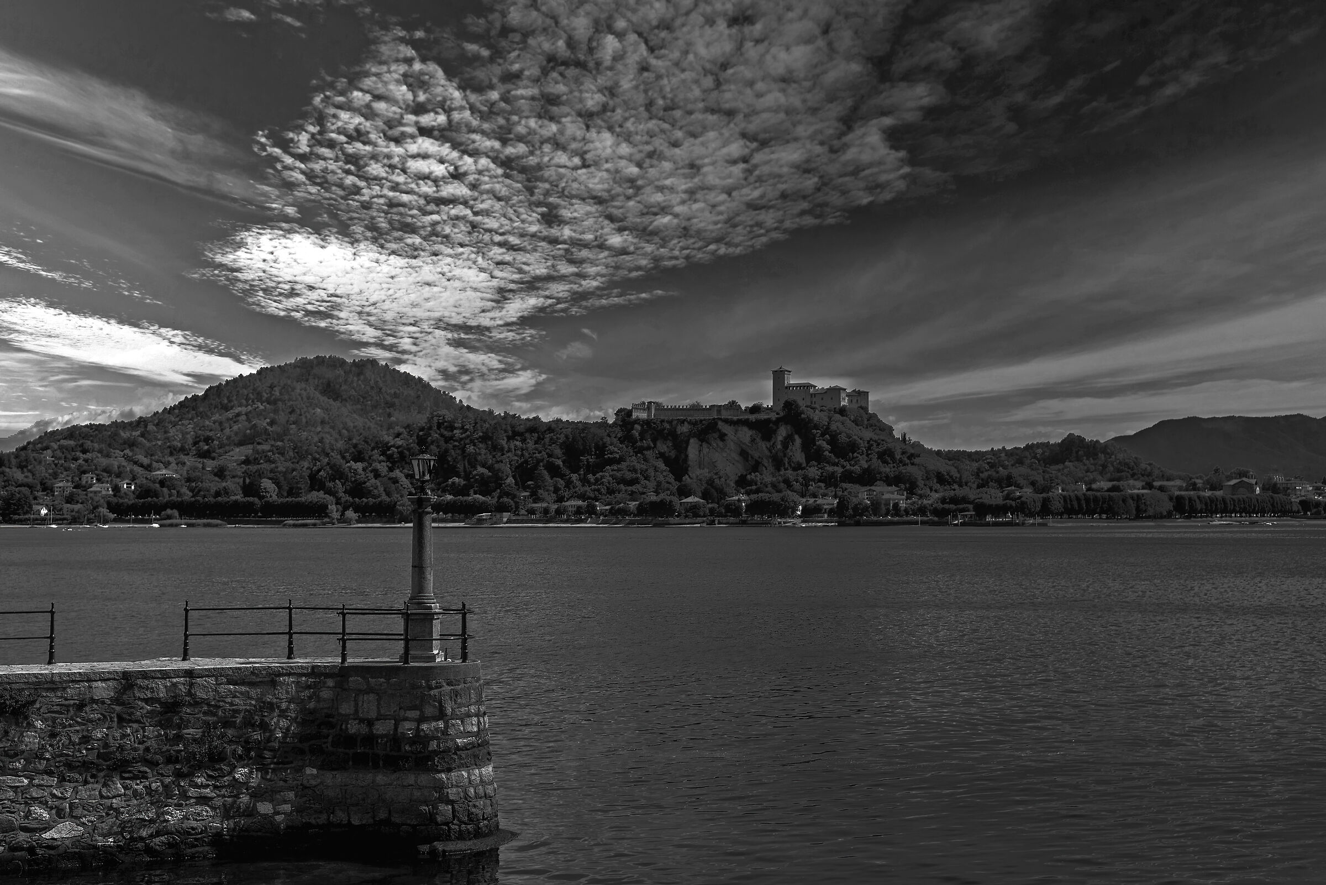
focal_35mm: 50
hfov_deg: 39.6
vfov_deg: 27.0
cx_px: 663
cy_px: 442
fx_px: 1842
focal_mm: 50
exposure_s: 1/500
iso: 50
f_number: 5.6
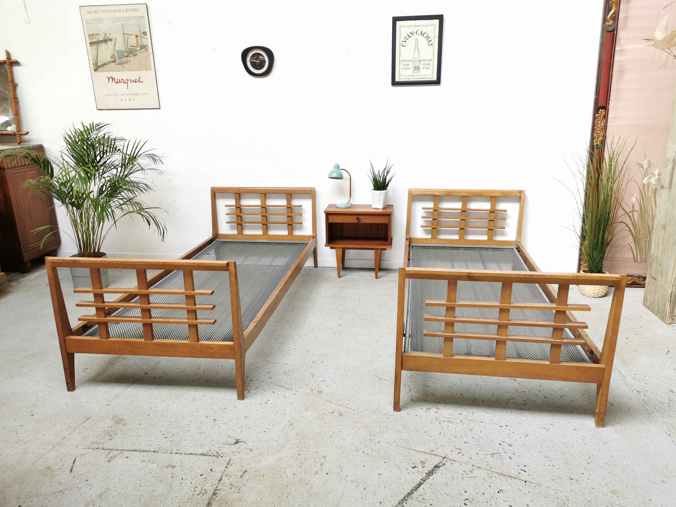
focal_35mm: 27
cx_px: 338
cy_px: 254
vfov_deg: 51.4
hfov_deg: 65.3
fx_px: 527
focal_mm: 5.58
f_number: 1.8
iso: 50
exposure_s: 1/100
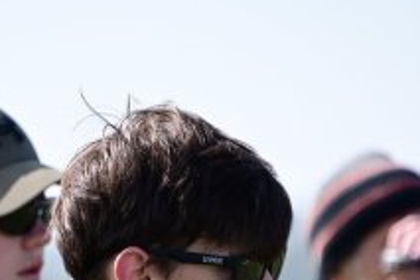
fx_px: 8178
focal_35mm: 701
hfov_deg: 2.9
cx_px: 137
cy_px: 306
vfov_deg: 2.0
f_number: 5.6
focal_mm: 300
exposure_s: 1/2000
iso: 800
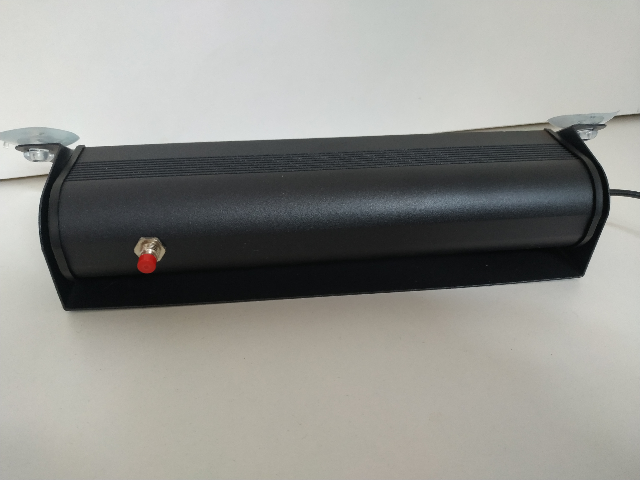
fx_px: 444
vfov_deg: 56.8
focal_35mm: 24
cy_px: 240
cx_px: 320
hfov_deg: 71.6
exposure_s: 1/20
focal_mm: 3.94
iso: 250
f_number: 1.9
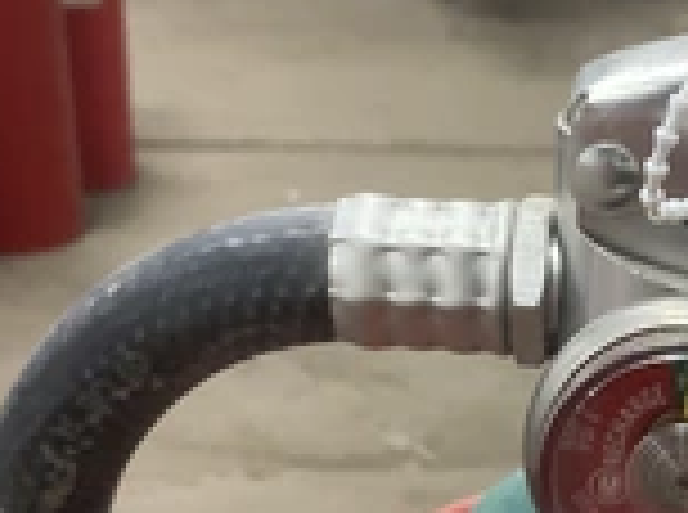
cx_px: 715
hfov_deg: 24.4
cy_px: 441
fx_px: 1507
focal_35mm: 76
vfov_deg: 19.0
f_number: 1.8
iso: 200
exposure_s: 1/40
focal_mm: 3
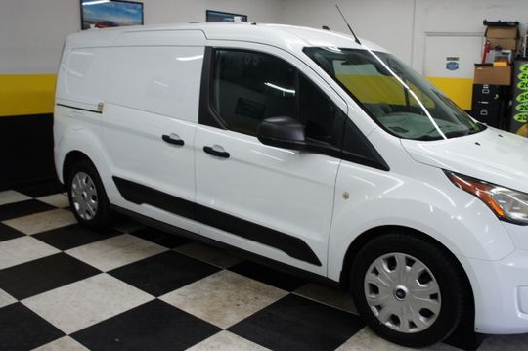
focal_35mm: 32
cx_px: 311
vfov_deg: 41.0
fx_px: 469
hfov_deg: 58.4
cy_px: 176
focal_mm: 18
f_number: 4
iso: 200
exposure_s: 1/40
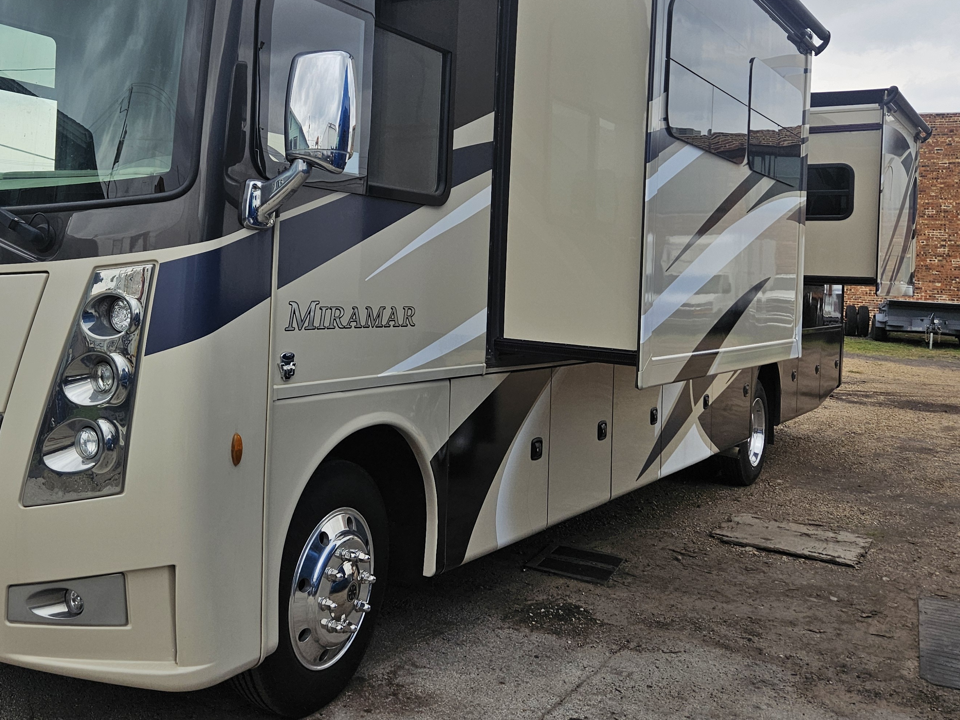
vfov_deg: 40.4
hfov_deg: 51.7
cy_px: 268
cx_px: 326
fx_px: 971
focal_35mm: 35
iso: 50
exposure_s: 1/1114
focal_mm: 5.4
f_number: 1.8
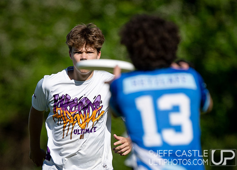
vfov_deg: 1.3
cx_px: 47
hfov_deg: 1.8
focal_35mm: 1132
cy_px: 195
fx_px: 7640
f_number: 2.8
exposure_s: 1/2000
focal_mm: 400
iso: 72
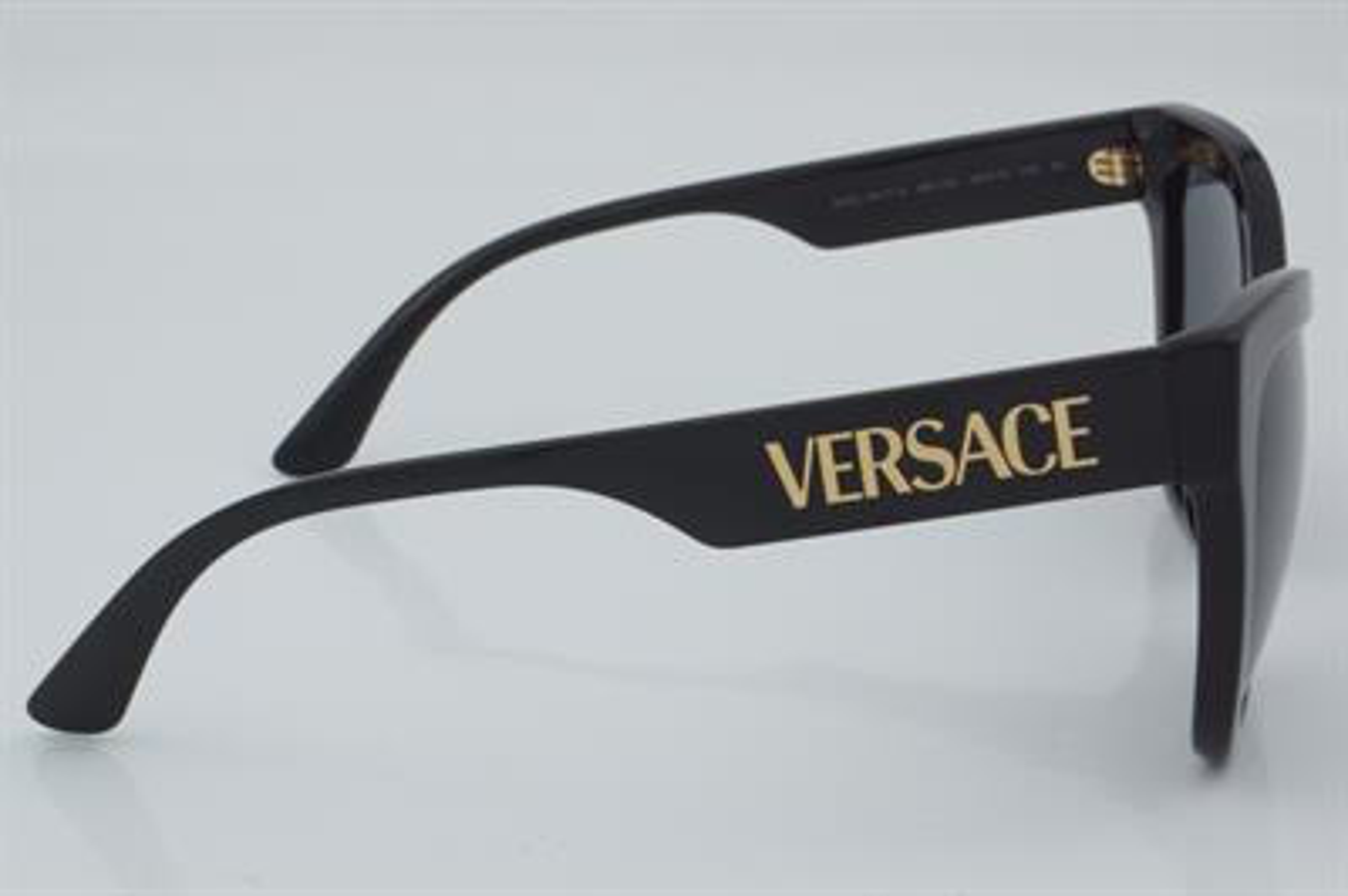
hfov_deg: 27.0
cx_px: 674
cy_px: 448
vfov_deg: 18.2
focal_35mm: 75
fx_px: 2806
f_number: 32
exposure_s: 1/4
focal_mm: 50
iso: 100
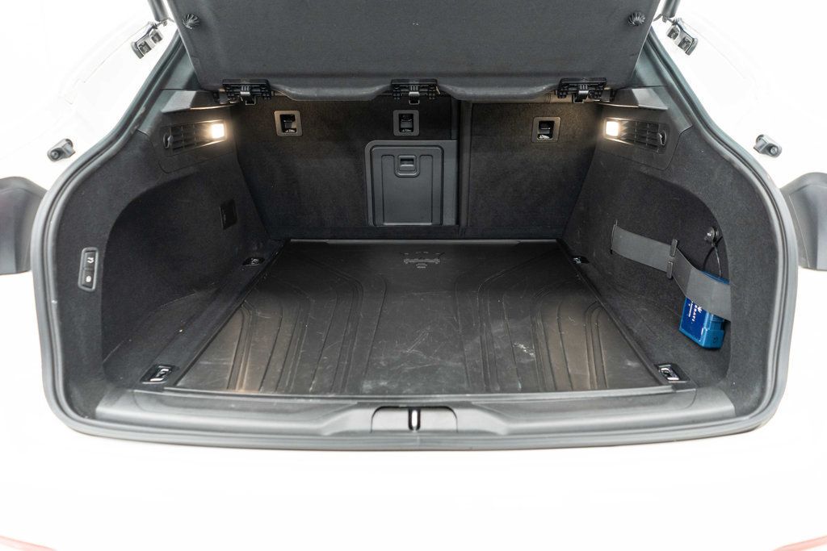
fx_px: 643
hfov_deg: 65.5
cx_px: 414
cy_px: 276
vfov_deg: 46.4
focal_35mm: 28
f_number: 3.2
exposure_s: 1/50
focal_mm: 28
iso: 1600
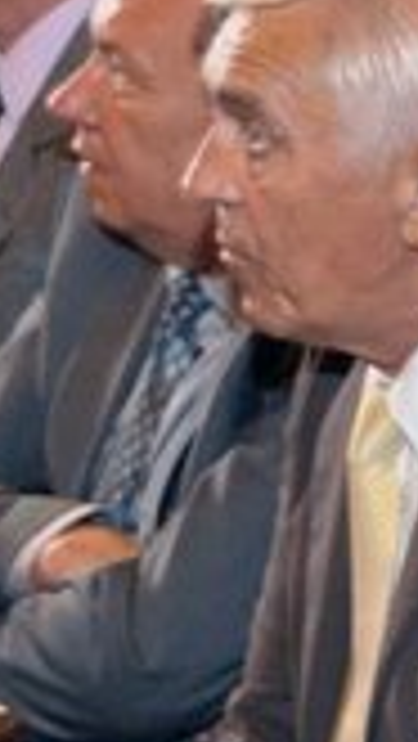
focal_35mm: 155
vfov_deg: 13.9
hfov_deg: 7.0
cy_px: 306
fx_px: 3051
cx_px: 1294
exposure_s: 1/30
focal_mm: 25
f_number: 4
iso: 800
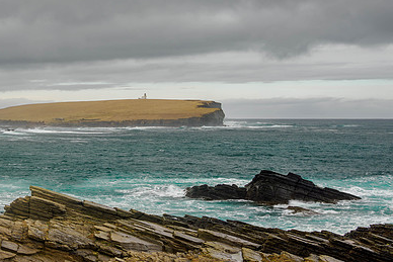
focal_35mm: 76
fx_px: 830
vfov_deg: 17.9
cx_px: 115
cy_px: 96
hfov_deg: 26.4
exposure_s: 1/6
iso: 200
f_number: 7.1
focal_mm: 24
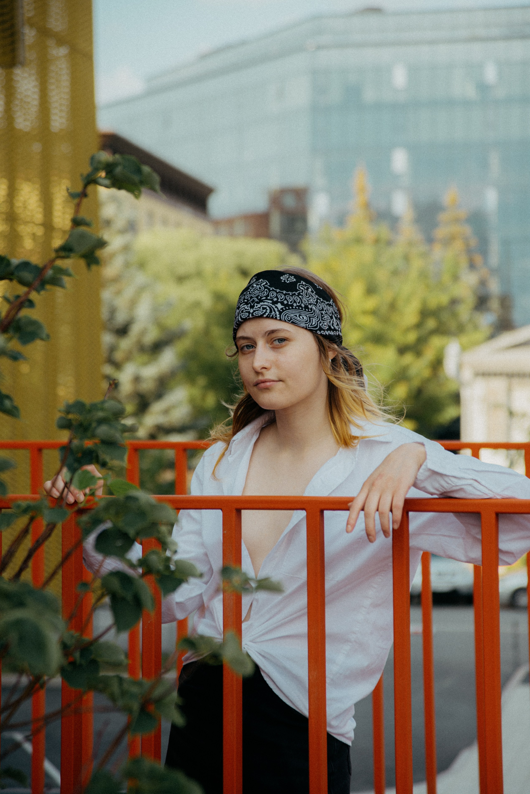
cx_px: 279
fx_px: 2030
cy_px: 397
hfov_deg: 14.9
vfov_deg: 22.1
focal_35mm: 92
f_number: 4
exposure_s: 1/320
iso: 100
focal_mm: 85
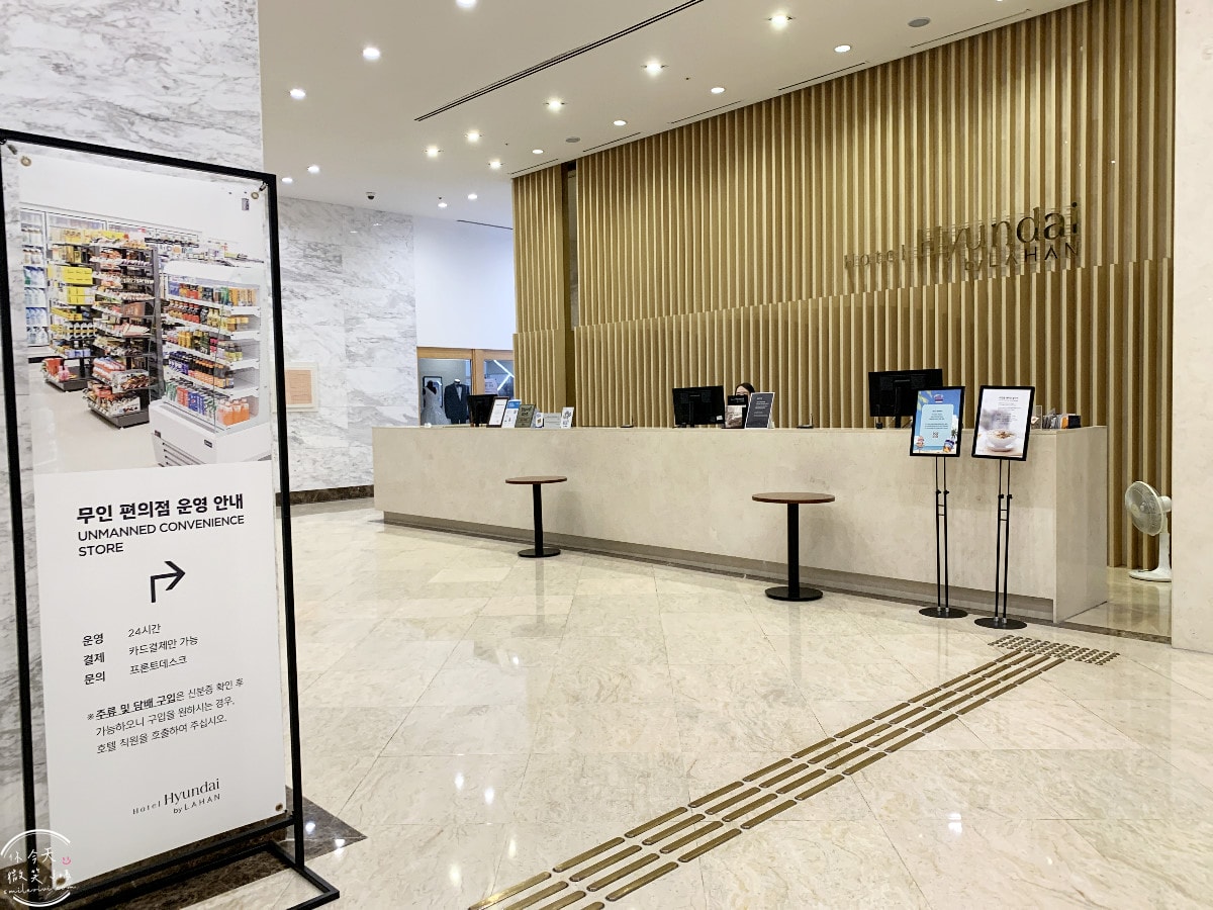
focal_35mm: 26
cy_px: 455
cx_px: 606
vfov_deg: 53.1
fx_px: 911
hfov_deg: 67.3
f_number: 1.8
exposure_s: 1/60
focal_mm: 4.25
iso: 125
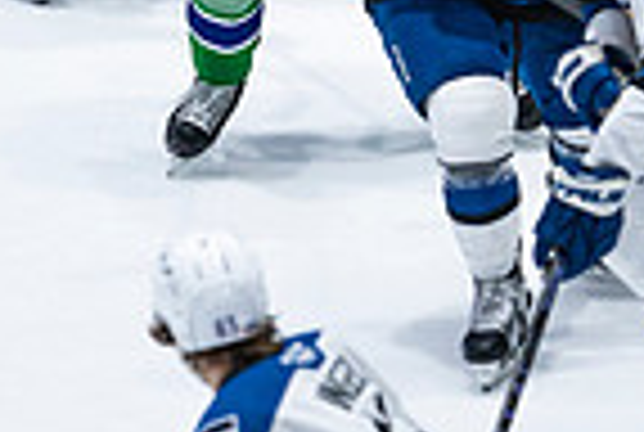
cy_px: -371
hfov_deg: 2.5
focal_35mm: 809
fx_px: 14502
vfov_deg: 1.7
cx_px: 644
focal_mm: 200
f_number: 2.8
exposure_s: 1/1250
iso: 1250
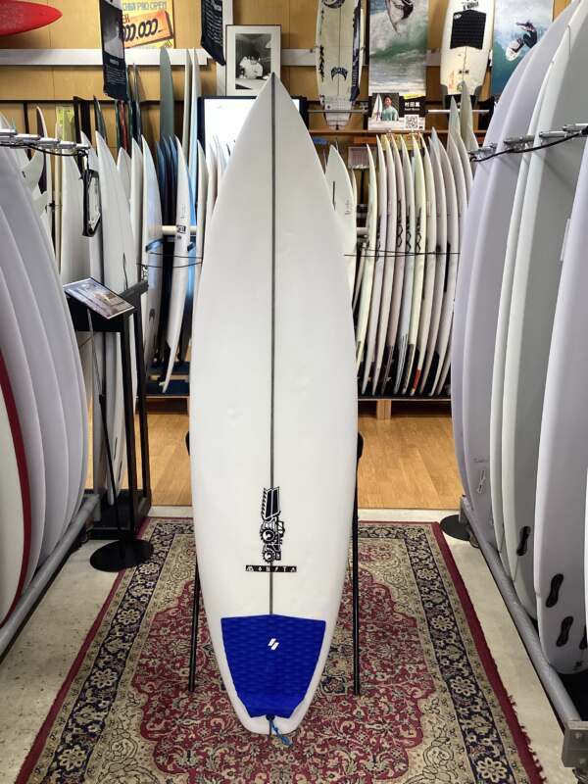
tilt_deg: -16.8
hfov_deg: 45.4
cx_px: 294
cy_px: 392
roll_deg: +0.0
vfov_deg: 58.4
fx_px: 702
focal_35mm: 31
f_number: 2.4
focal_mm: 3.3
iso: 80
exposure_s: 1/60
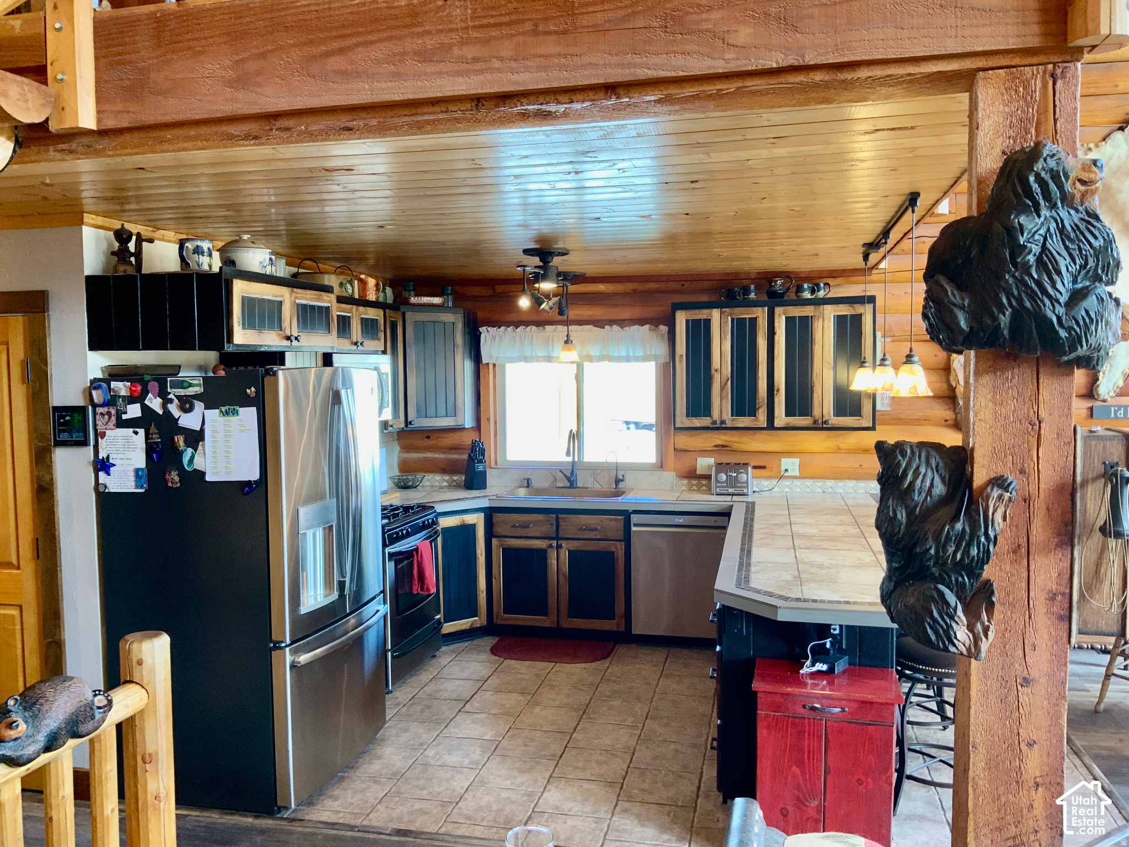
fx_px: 946
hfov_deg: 61.7
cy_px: 424
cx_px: 564
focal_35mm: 29
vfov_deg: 48.2
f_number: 1.8
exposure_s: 1/60
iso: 80
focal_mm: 3
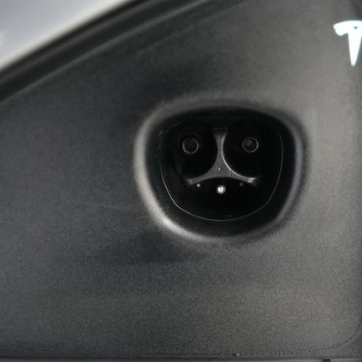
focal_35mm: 36
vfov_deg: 46.0
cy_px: 181
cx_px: 211
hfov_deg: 45.9
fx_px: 426
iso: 4000
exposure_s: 1/60
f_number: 2.8
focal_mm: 28
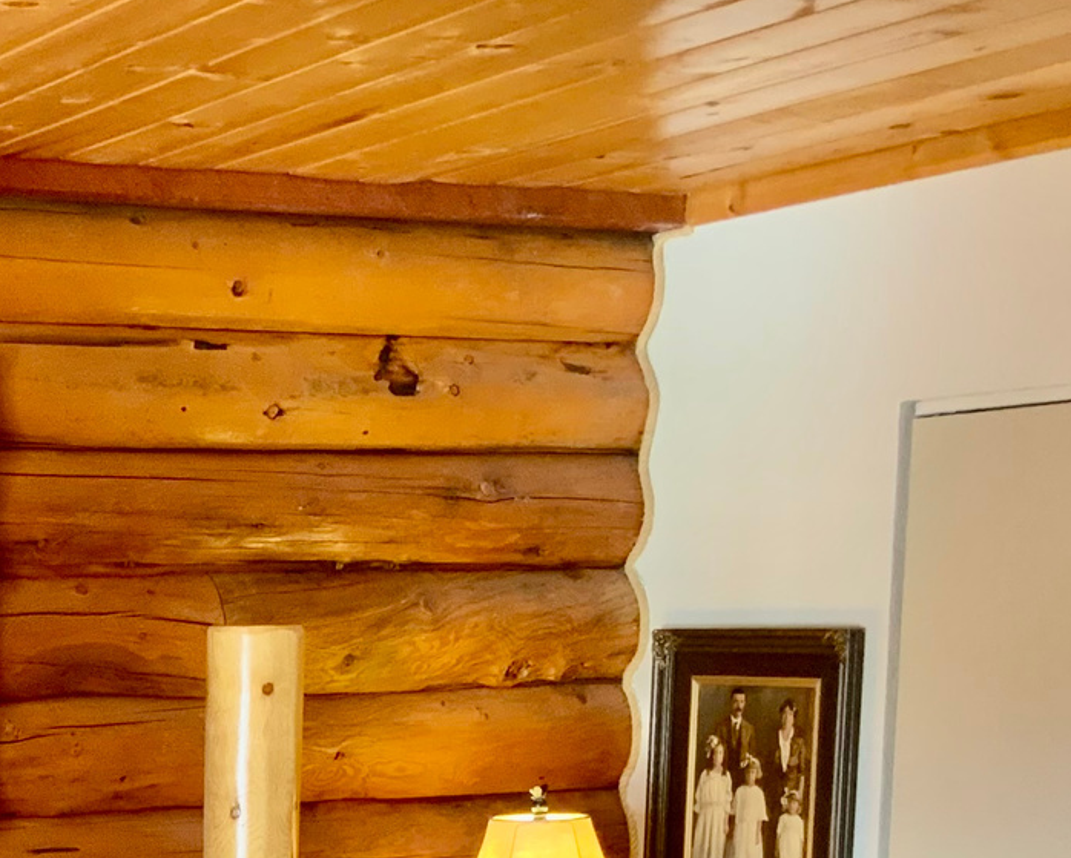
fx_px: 2632
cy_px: 1107
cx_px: -35
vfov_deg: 17.4
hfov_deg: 22.0
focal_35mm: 83
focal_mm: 3
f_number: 1.8
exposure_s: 1/60
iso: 125
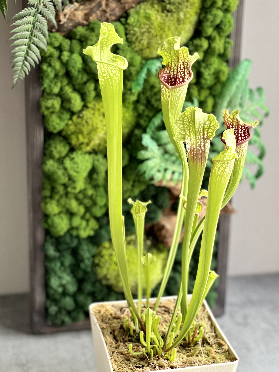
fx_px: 827
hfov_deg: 19.1
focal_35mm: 77
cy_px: 186
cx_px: 140
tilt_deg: -22.5
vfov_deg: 25.3
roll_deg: -4.4
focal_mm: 9
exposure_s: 1/40
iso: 200
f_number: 2.8
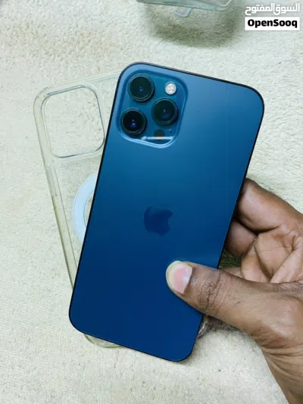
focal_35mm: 26
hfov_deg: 53.1
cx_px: 152
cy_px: 202
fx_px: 303
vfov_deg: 67.3
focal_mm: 4.25
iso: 400
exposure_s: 1/50
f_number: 1.8
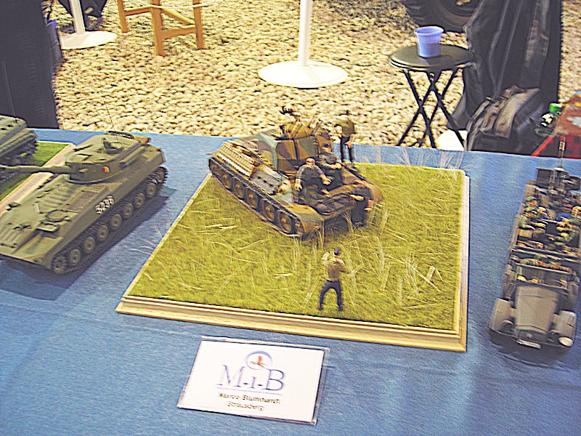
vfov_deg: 37.7
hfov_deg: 49.0
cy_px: 218
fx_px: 638
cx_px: 290
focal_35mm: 38
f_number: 3.2
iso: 50
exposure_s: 1/4.7
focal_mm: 6.3
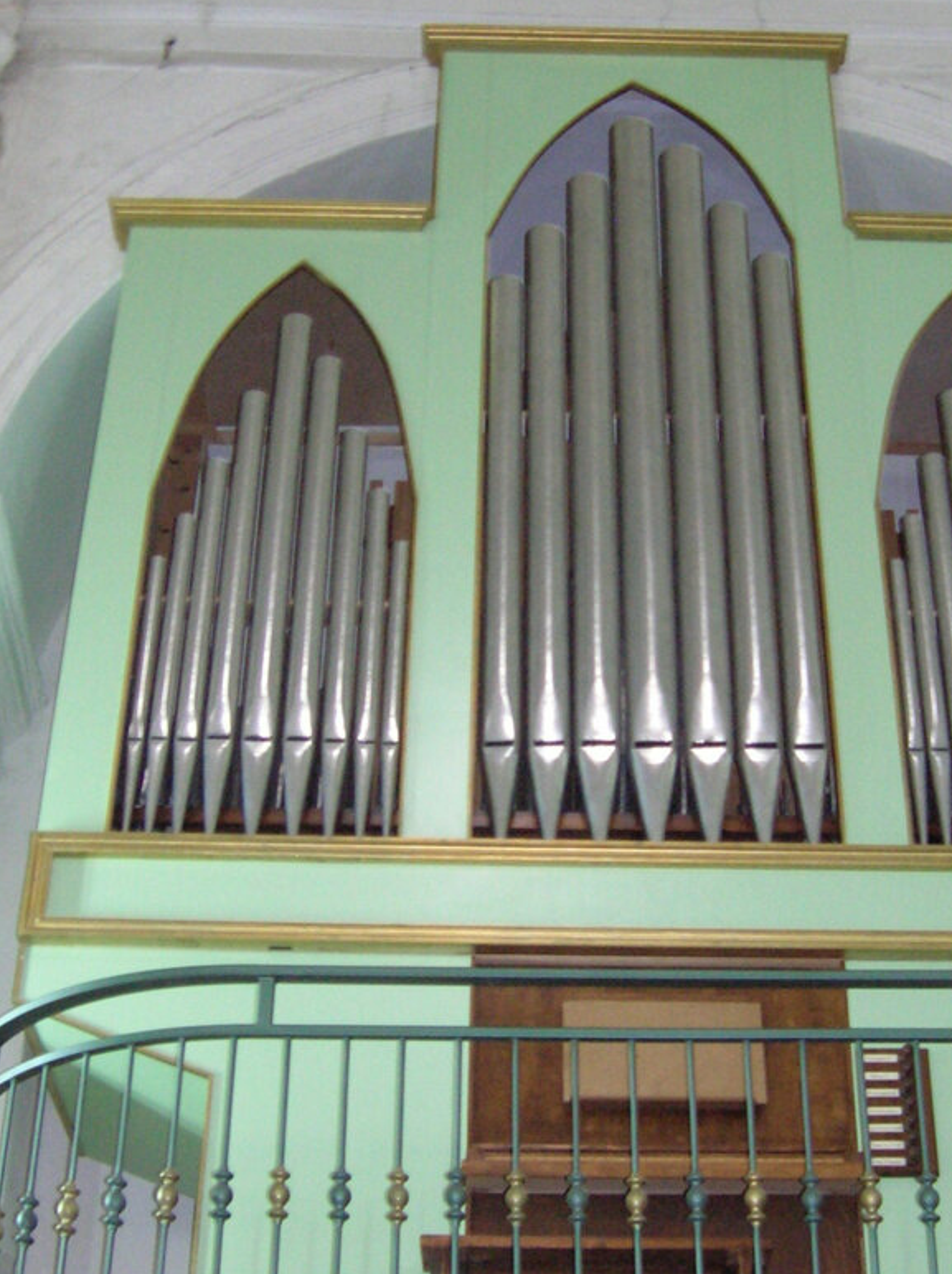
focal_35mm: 58
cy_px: 727
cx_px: 588
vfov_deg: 33.2
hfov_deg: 25.1
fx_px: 2132
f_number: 2.9
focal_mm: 5.7
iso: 200
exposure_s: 1/9.9
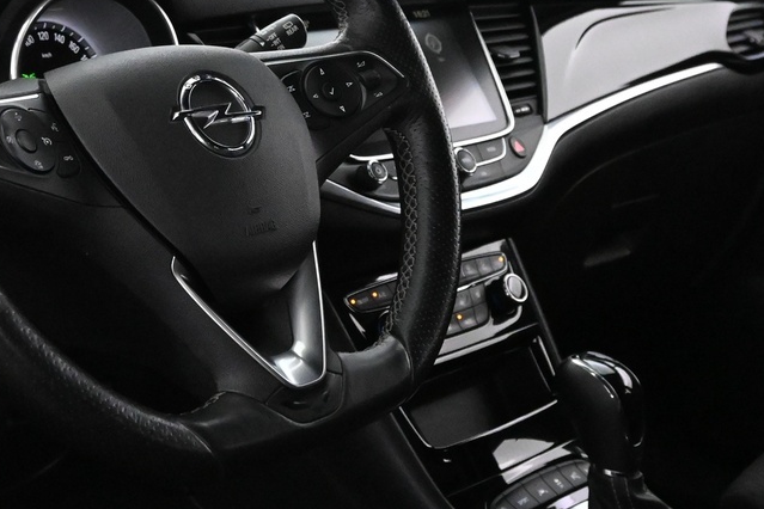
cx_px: 338
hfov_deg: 26.6
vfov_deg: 17.9
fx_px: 1613
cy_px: 170
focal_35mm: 76
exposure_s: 1/50
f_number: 4.5
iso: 6400
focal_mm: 20
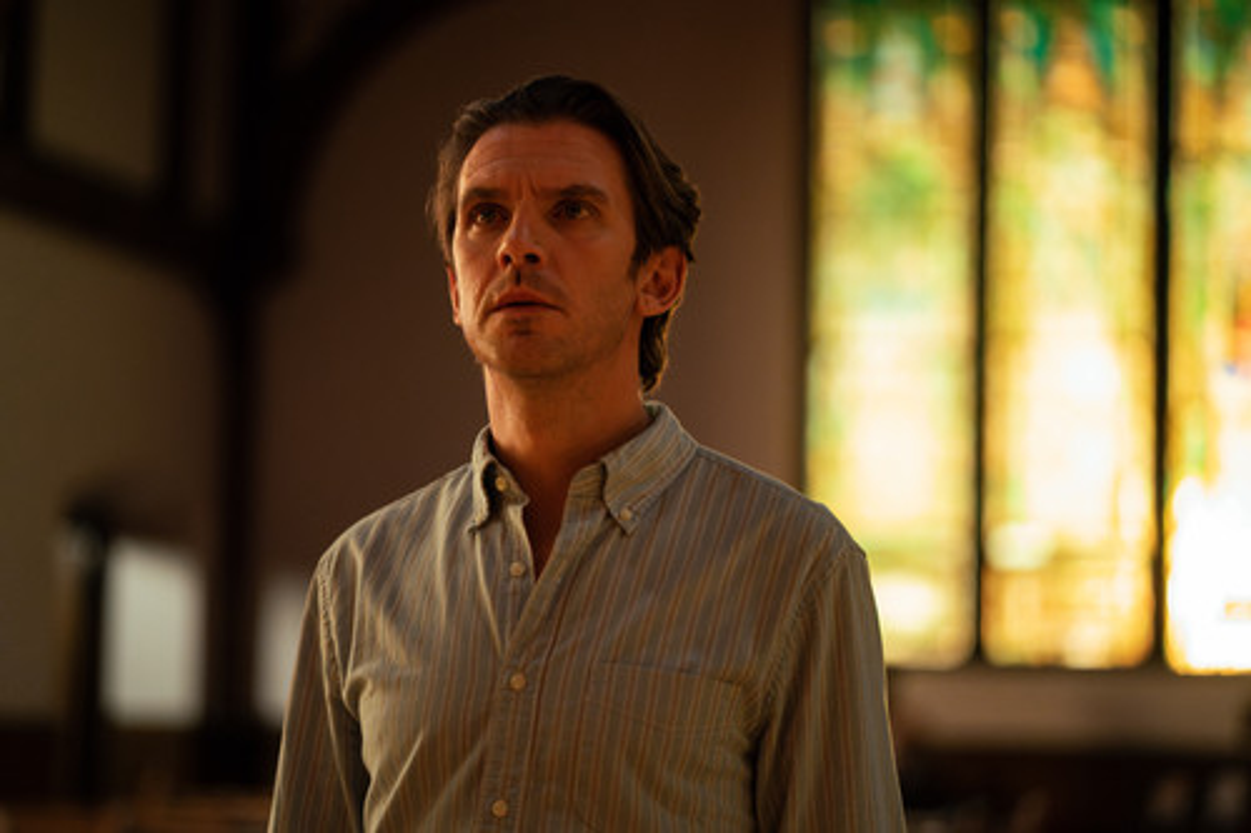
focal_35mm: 85
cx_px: 626
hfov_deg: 23.9
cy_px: 416
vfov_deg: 16.1
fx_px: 2953
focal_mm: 85
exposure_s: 1/160
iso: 8000
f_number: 2
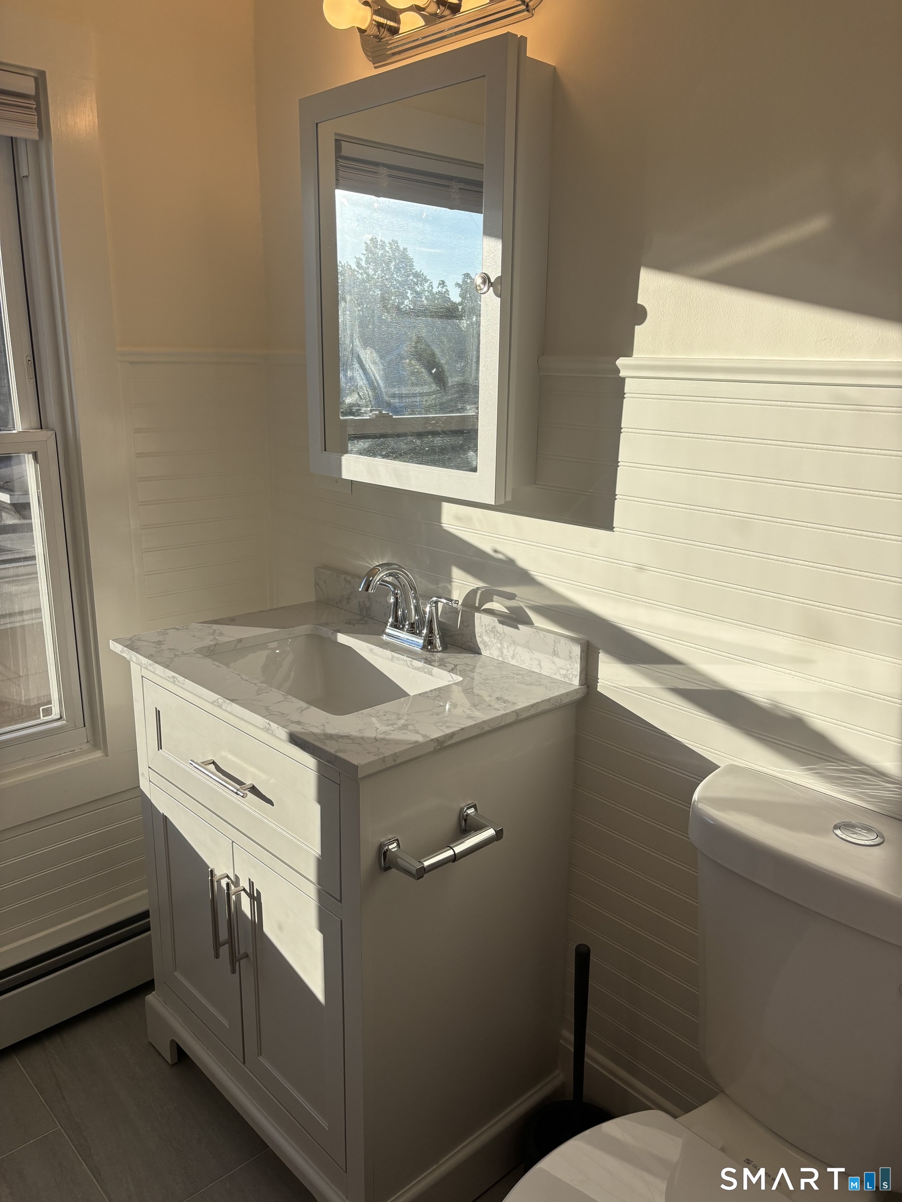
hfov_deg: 53.1
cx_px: 451
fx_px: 903
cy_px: 601
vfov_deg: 67.3
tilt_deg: -14.2
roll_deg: -1.7
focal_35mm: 26
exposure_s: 1/2571
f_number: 1.6
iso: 50
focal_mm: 5.96
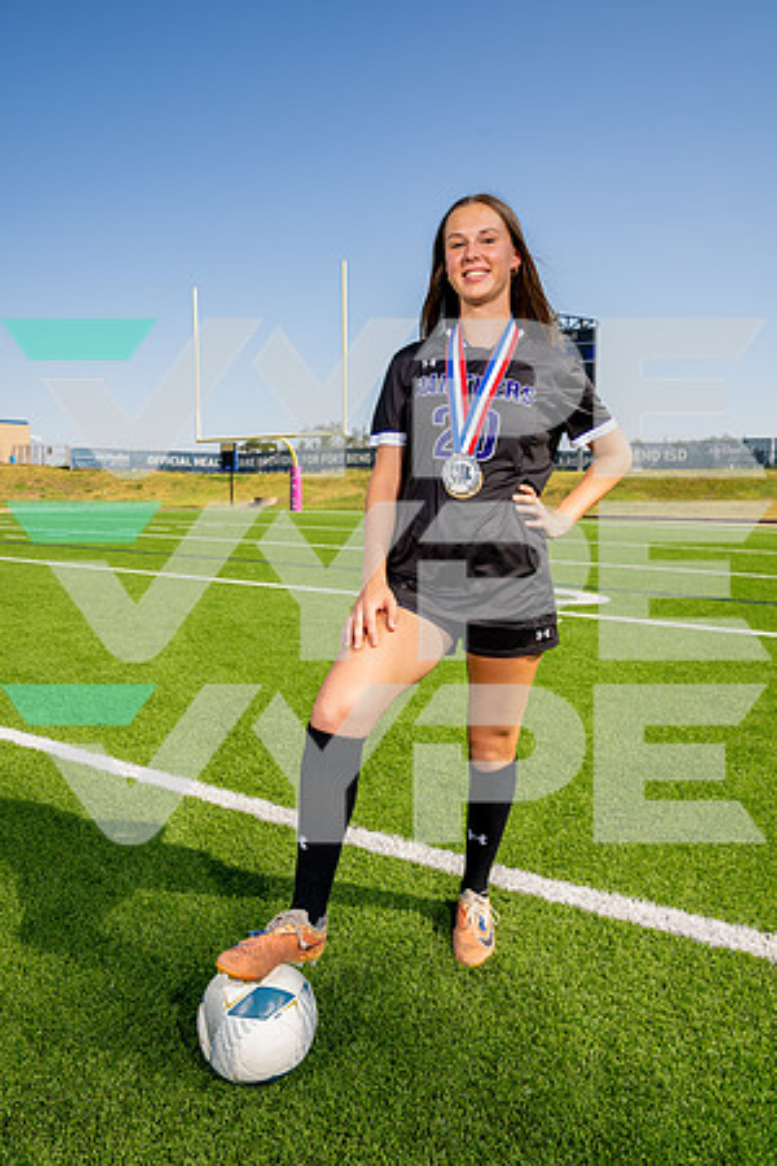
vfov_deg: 73.7
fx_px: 777
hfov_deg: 53.1
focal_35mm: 24
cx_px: 388
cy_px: 583
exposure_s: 1/125
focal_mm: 24
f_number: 7.1
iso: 50
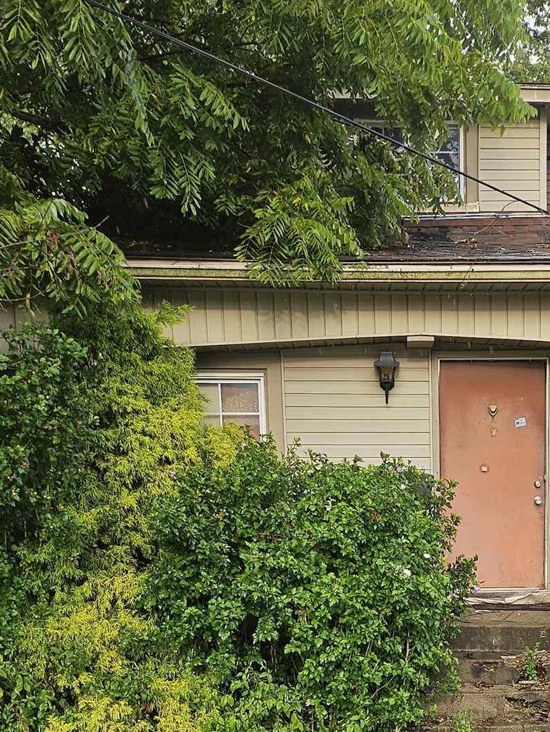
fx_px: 1101
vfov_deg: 34.1
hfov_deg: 27.2
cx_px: 480
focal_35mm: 52
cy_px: 705
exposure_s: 1/544
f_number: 1.8
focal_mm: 5
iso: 50
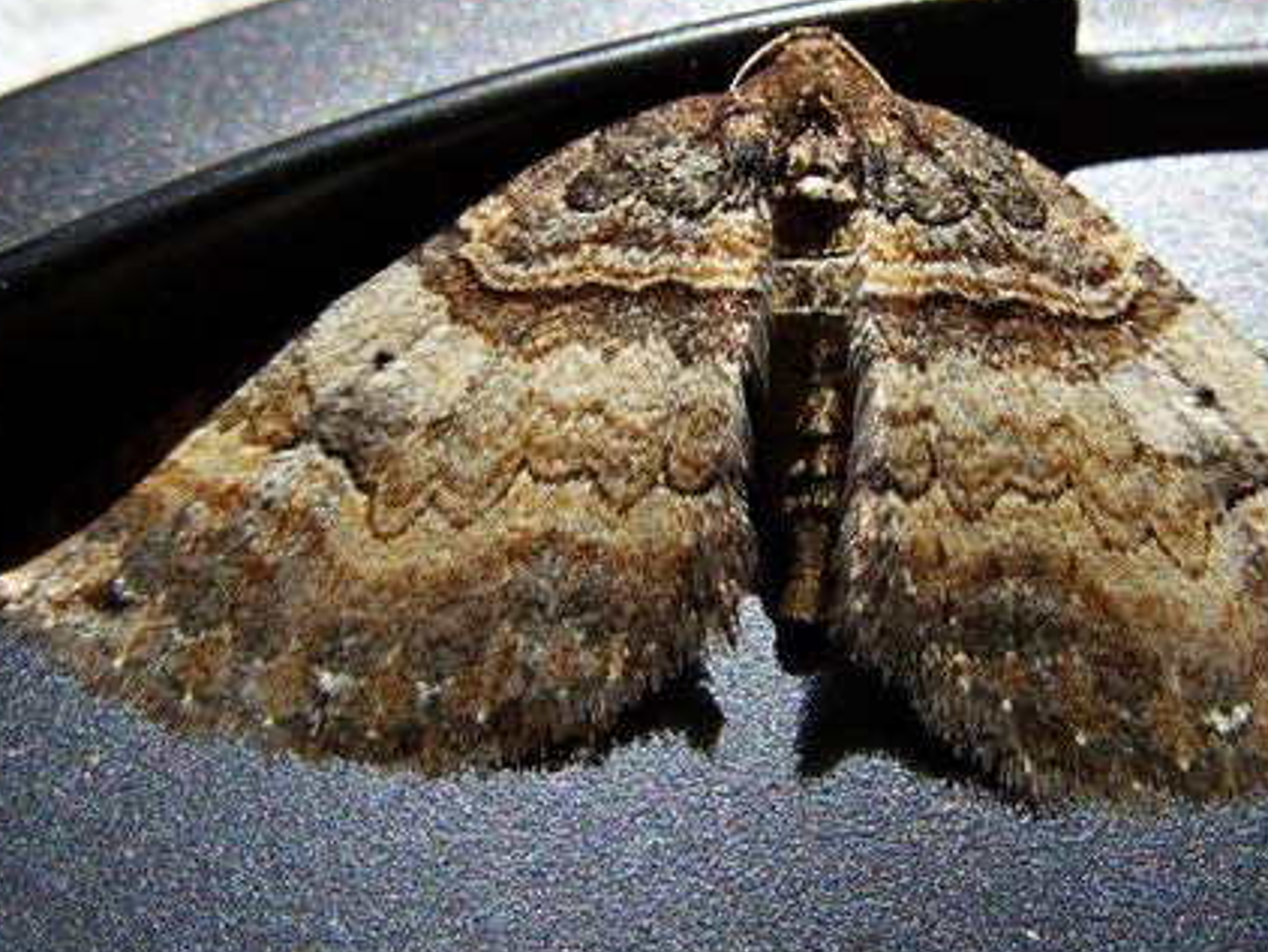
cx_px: 808
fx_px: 1979
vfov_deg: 26.9
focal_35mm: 54
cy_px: 342
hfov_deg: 35.3
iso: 100
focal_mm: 7.8
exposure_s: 1/272
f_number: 7.4
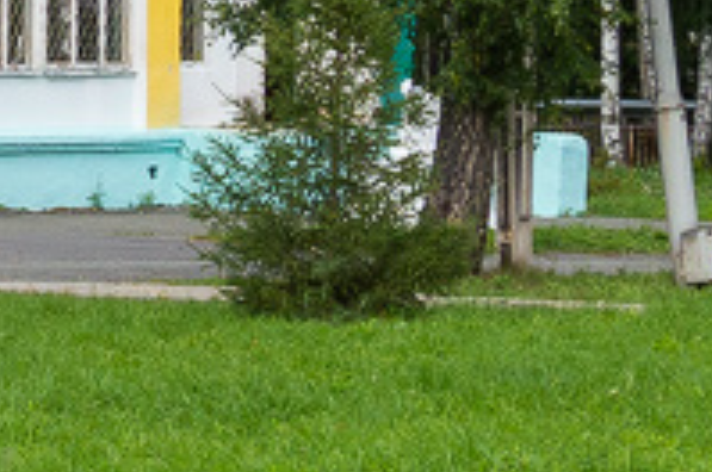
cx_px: -1141
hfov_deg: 8.7
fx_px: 4166
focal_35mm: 211
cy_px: -549
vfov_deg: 6.3
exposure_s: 1/250
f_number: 7.1
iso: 200
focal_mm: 20
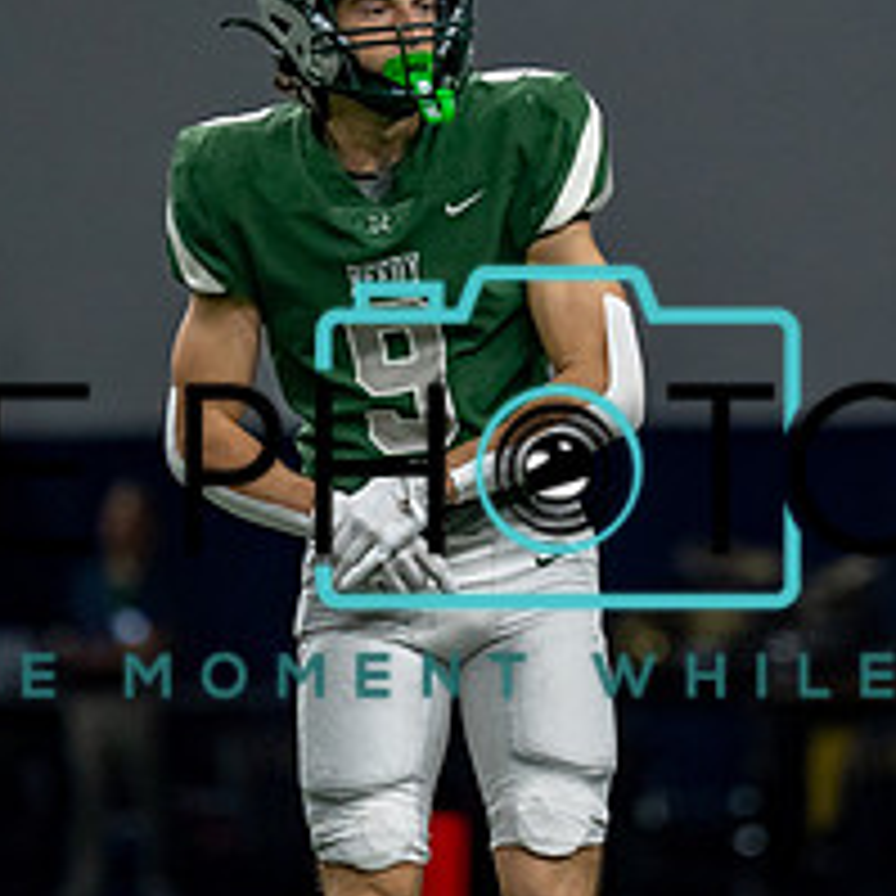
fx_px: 21231
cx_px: 429
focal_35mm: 725
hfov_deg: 2.4
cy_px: 351
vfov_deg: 2.4
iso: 1600
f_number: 2.8
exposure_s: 1/1600
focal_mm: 200
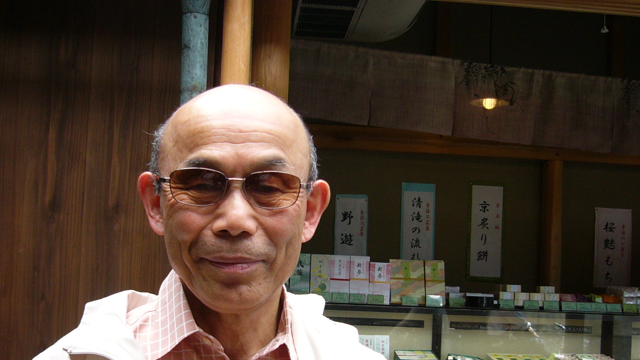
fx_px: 798
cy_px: 258
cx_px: 303
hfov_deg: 43.7
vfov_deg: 25.2
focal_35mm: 47
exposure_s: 1/80
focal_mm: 5.8
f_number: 2.8
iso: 100
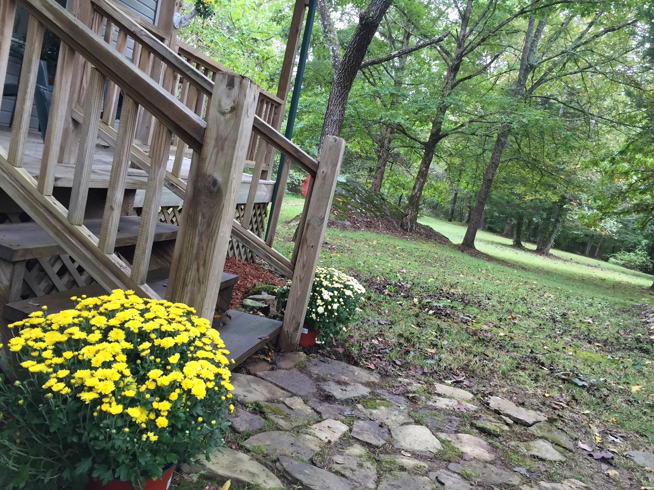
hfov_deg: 61.7
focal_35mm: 29
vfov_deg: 48.2
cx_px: 327
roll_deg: -13.6
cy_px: 245
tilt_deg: -9.0
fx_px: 548
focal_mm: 4.15
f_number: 2.2
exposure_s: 1/40
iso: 32
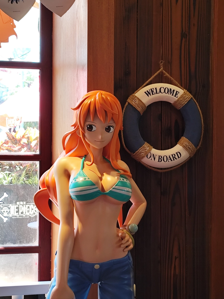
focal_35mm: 91
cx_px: 112
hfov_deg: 16.2
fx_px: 785
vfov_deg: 21.5
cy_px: 150
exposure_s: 1/100
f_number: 1.65
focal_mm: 6.14
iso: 80
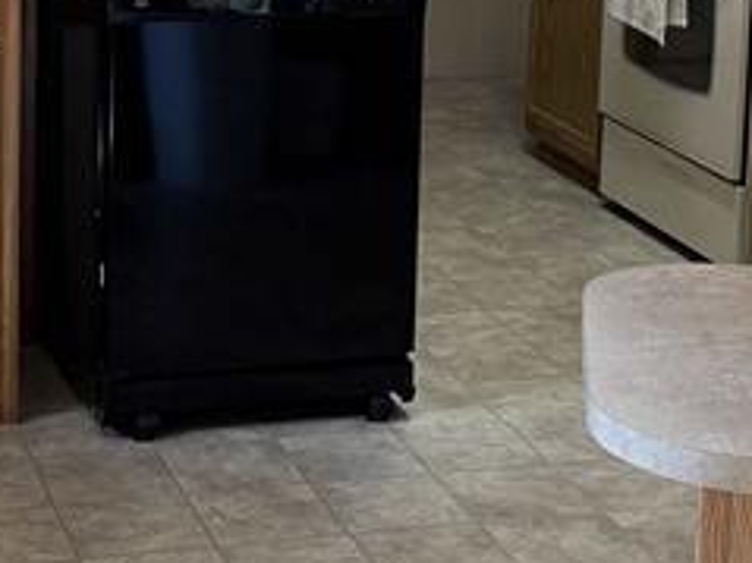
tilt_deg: -11.1
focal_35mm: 103
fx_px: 2236
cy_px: 28
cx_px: 280
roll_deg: -0.9
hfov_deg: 19.1
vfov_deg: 14.2
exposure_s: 1/206
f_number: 1.78
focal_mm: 6.76
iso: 200
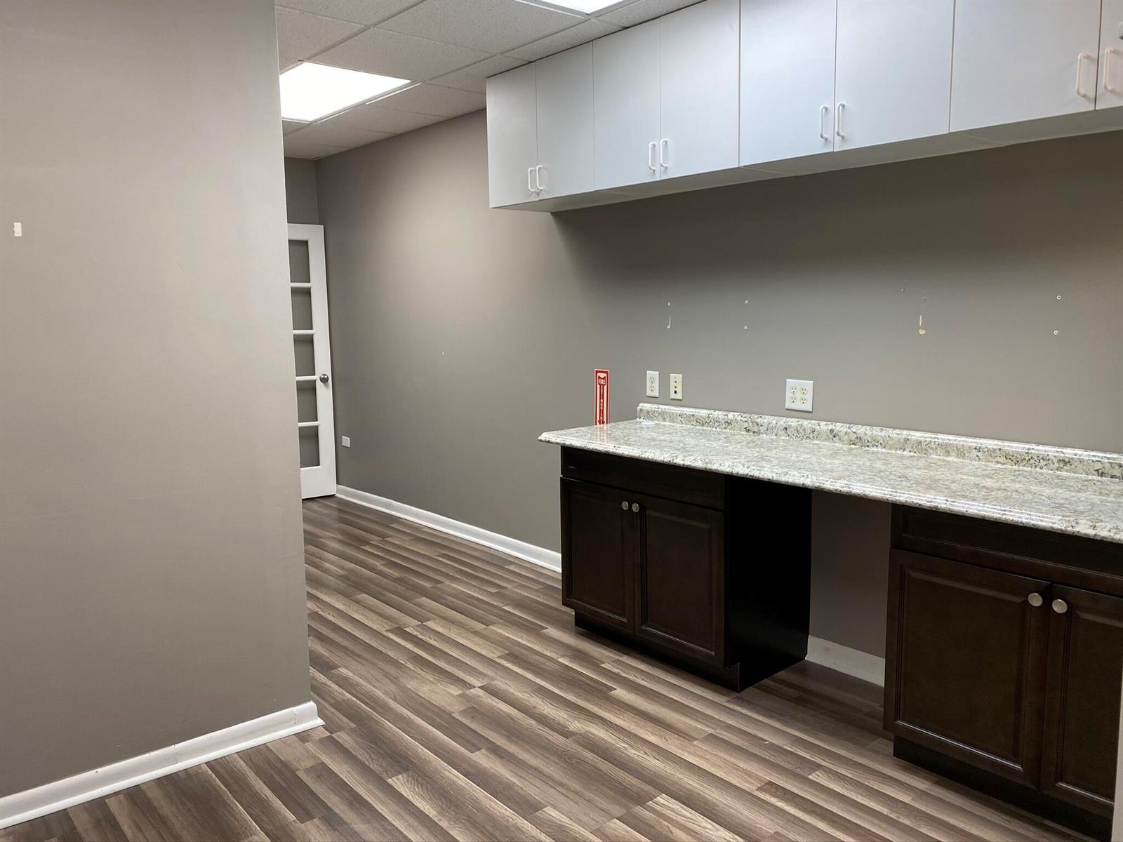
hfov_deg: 67.3
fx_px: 843
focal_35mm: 26
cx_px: 562
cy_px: 421
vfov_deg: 53.1
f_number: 1.8
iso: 64
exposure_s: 1/60
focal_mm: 4.25
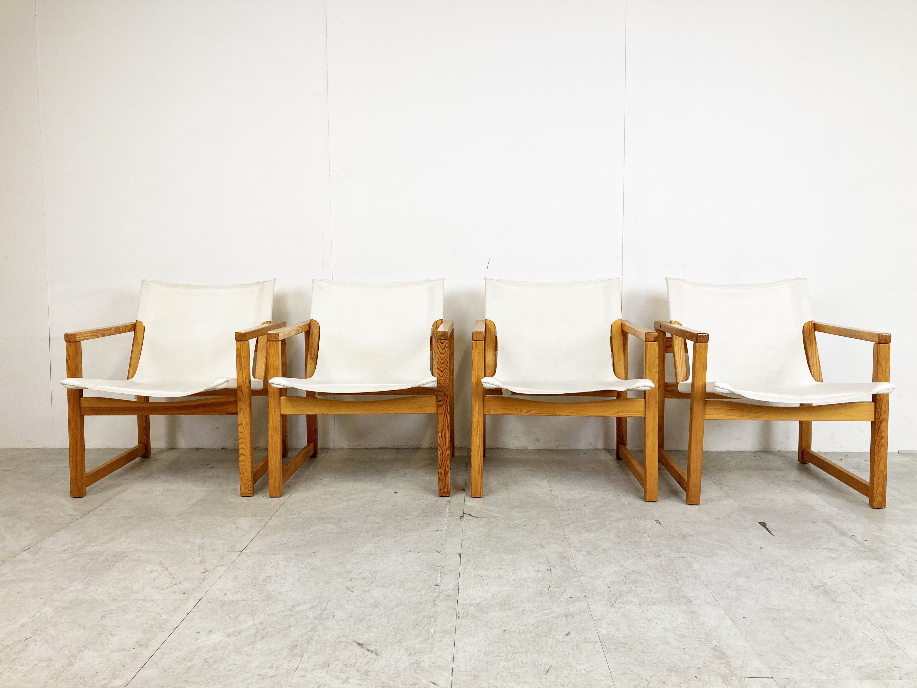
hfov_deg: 63.4
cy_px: 344
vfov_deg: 49.7
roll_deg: -0.7
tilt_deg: -4.0
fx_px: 742
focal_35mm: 28
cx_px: 458
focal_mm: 3.99
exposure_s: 1/100
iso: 40
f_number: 1.8
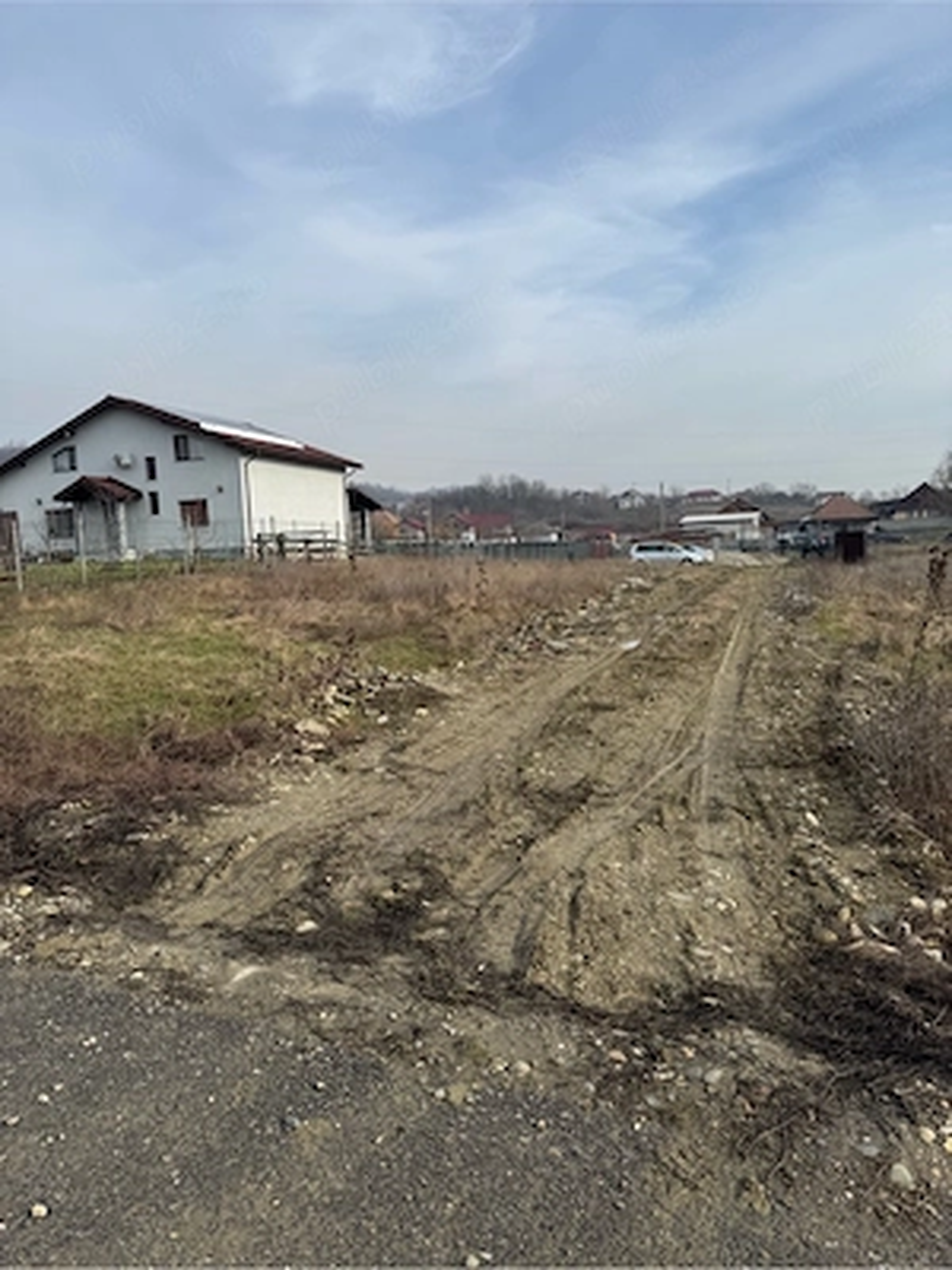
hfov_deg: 56.8
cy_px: 635
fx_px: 880
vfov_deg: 71.6
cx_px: 476
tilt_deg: -5.5
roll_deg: +2.3
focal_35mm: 24
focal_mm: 6.76
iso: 80
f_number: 1.78
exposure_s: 1/4049
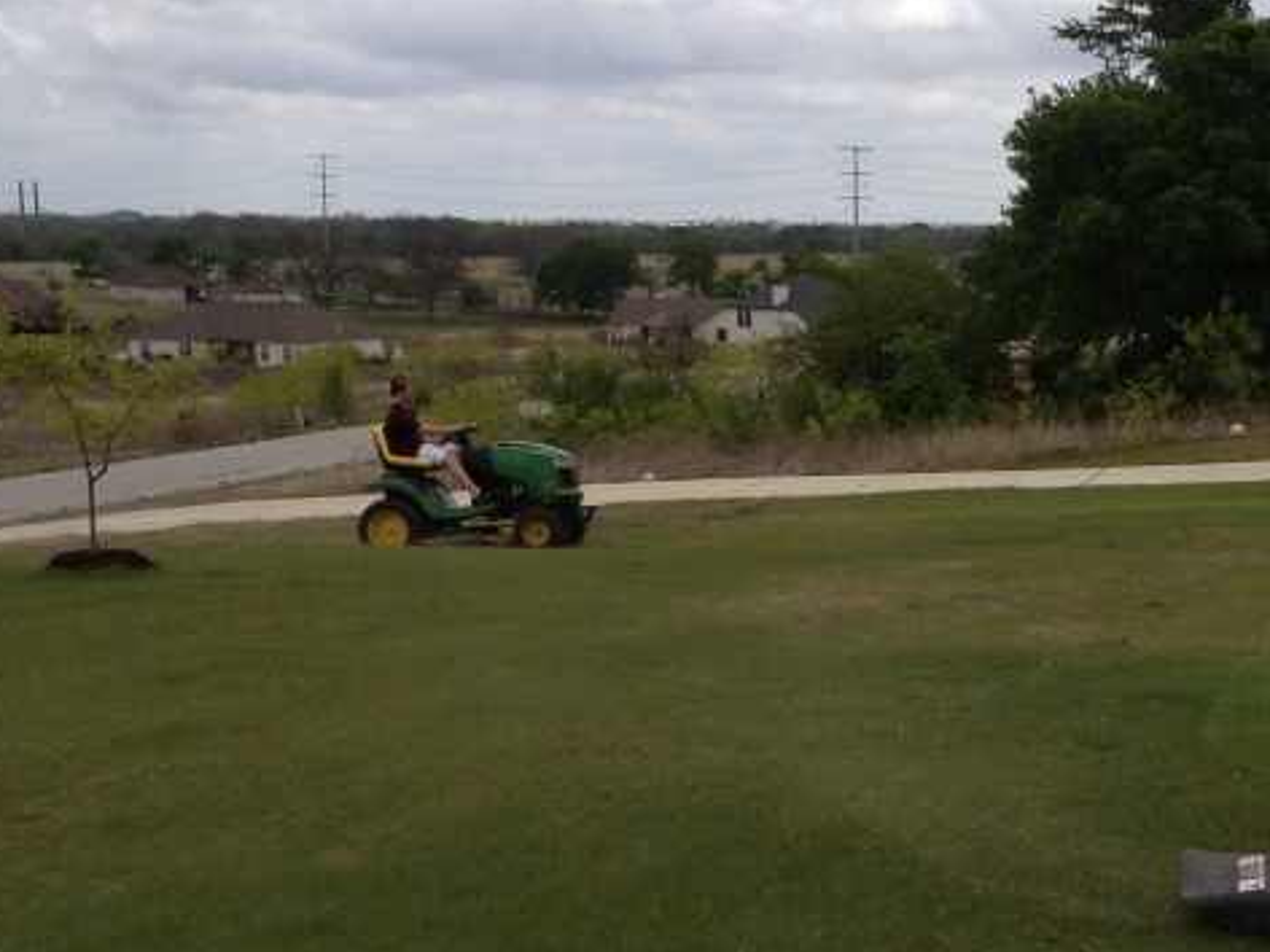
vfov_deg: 19.3
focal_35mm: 76
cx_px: 1014
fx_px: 2788
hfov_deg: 25.2
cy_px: 678
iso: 50
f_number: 2.4
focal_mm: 4.28
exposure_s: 1/1577
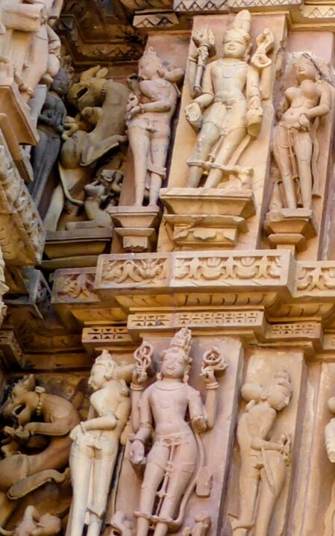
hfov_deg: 9.0
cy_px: 41
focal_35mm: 144
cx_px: 431
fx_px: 2103
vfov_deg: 14.4
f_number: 3.7
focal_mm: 6.7
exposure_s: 1/60
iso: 80
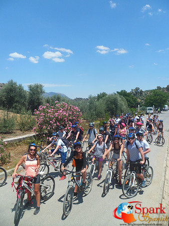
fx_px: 169
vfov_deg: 67.3
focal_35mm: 26
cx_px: 84
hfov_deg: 53.0
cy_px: 113
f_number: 9.4
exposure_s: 1/180
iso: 80
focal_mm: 4.9
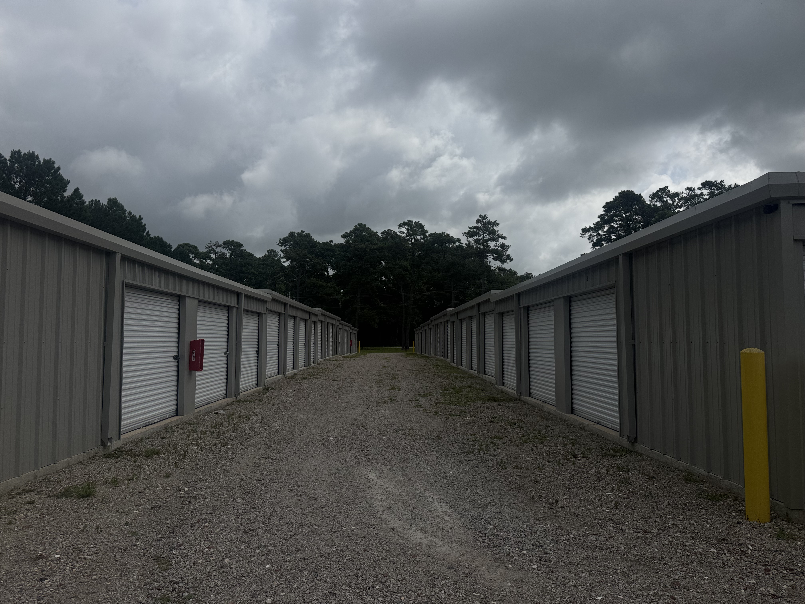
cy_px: 302
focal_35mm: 24
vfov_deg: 56.8
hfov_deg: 71.6
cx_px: 402
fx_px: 558
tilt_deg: +3.2
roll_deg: +0.1
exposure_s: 1/12346
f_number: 1.78
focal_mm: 6.76
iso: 64
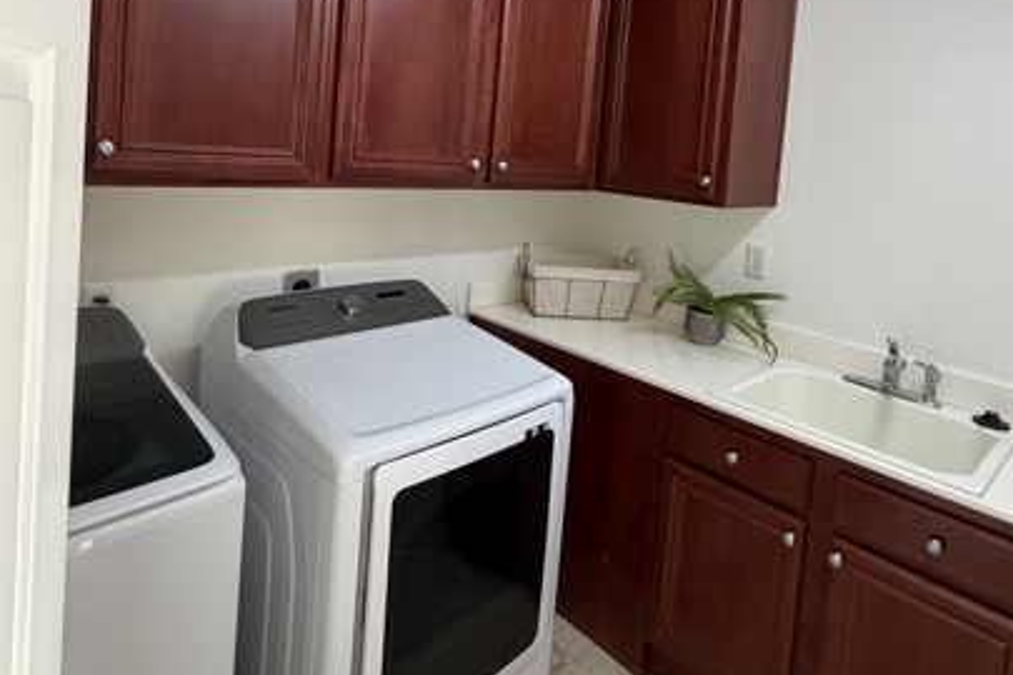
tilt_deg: -2.9
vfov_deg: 53.0
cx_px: 513
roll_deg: -5.0
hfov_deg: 76.1
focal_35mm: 23
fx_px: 647
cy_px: 182
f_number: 2.2
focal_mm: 2.22
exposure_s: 1/120
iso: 320
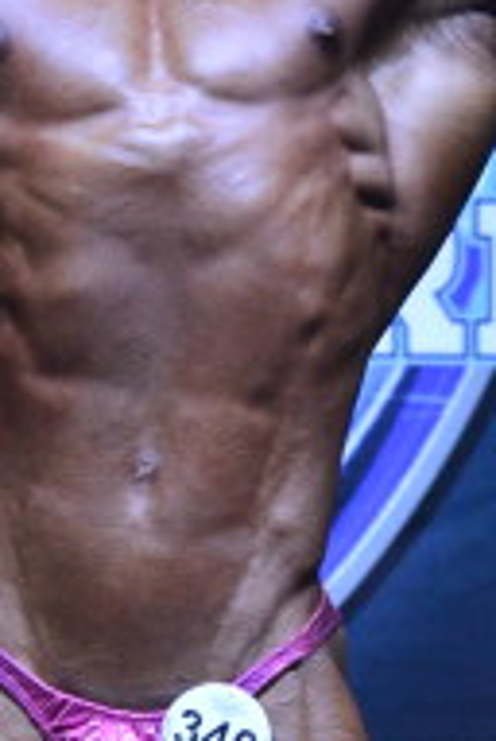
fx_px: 13549
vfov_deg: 3.1
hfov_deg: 2.1
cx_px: 172
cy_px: 400
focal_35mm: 658
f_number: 5
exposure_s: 1/160
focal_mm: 140
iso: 2000
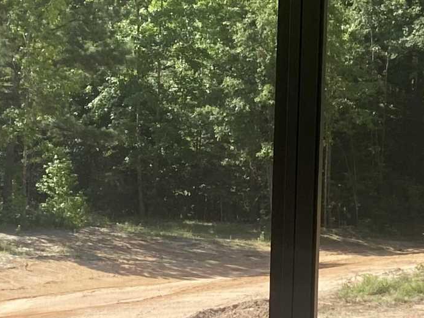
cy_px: 214
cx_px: 192
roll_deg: -2.6
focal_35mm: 115
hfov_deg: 17.1
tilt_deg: -4.6
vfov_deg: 12.9
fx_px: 1408
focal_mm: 4.25
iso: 32
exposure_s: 1/757
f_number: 1.8
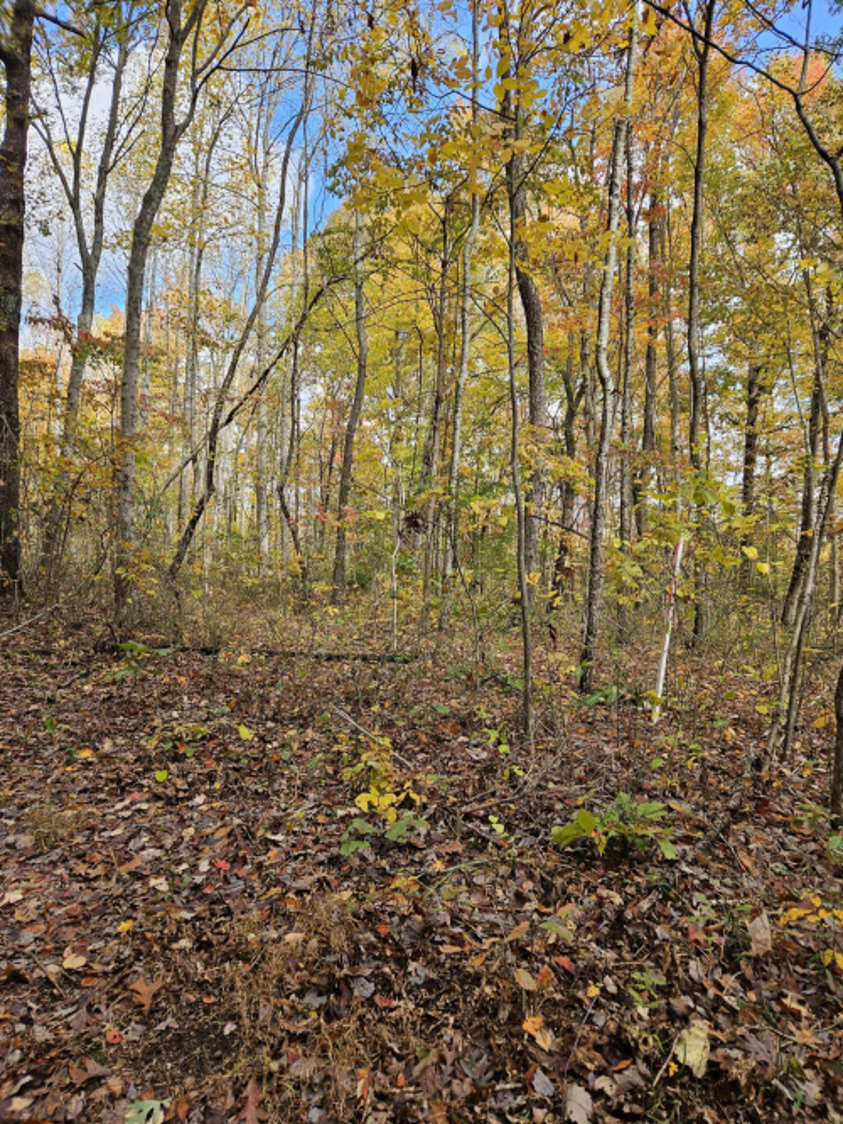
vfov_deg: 73.9
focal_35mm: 23
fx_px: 747
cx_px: 422
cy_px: 562
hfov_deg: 58.9
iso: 25
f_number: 1.8
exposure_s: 1/259
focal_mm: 5.4
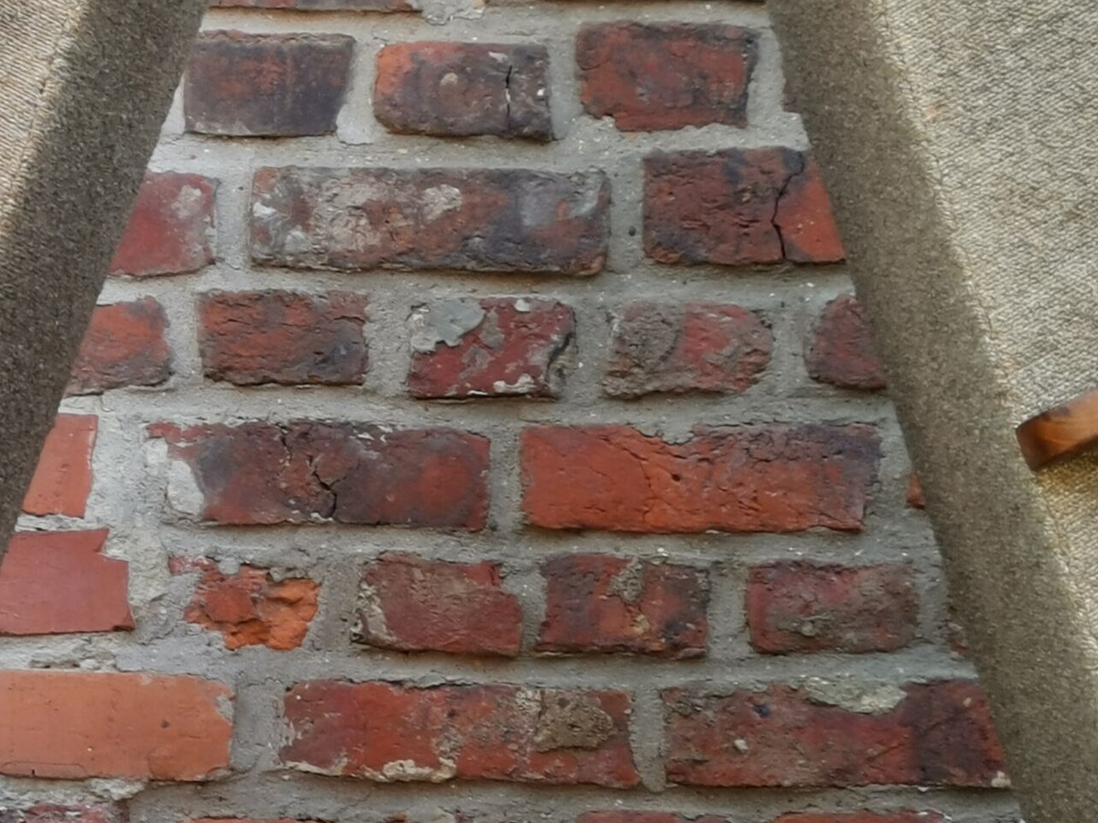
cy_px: 674
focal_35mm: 134
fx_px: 4250
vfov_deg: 11.0
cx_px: -282
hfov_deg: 14.2
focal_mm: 5.58
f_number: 1.8
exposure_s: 1/153
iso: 50
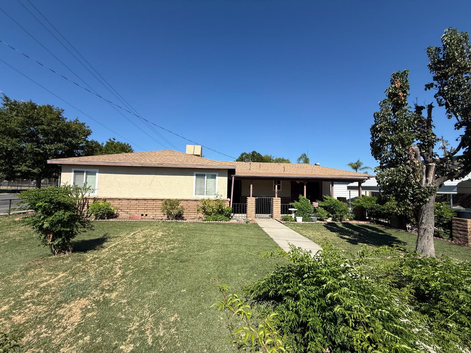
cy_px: 176
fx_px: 190
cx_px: 236
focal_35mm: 14
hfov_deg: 102.1
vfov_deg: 85.7
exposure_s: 1/2717
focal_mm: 2.22
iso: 50
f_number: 2.2
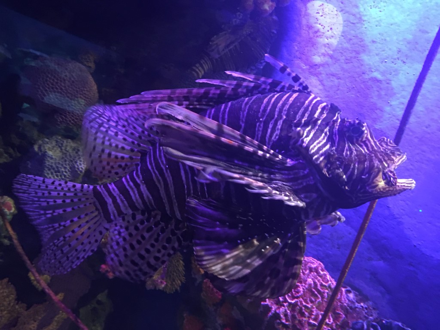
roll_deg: -21.3
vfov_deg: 48.2
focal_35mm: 29
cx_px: 220
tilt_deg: -9.2
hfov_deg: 61.7
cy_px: 165
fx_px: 369
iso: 400
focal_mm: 4.15
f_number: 2.2
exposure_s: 1/17
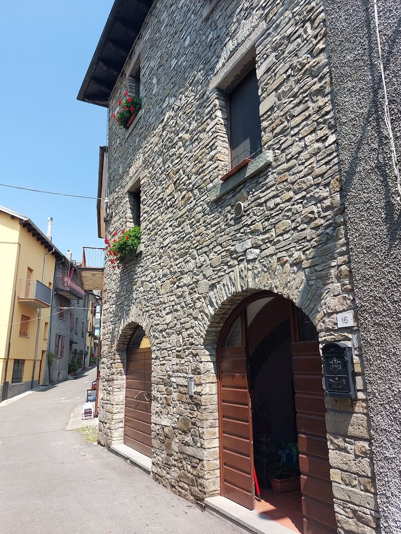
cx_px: 201
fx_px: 402
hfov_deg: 53.0
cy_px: 265
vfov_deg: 67.3
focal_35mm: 26
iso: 25
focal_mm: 5.23
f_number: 1.8
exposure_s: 1/559
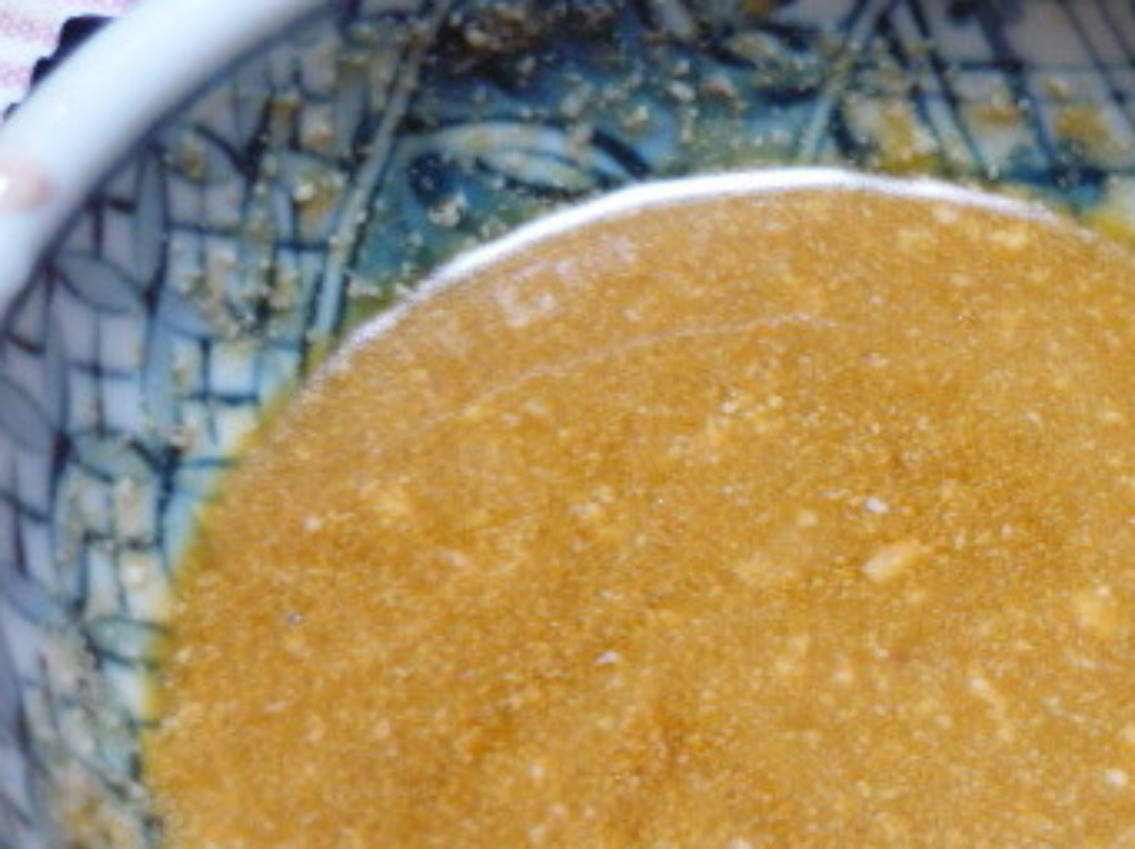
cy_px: 633
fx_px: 2031
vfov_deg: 23.4
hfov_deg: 30.1
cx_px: 982
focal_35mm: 62
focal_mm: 5.5
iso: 320
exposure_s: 1/30
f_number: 2.8
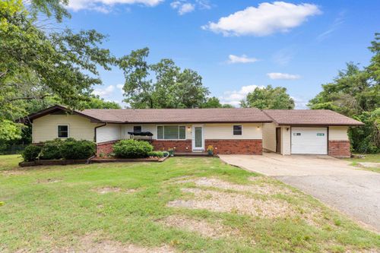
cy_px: 126
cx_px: 190
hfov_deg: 88.6
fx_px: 195
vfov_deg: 66.0
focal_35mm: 18
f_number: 7.1
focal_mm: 12.3
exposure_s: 1/200
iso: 320
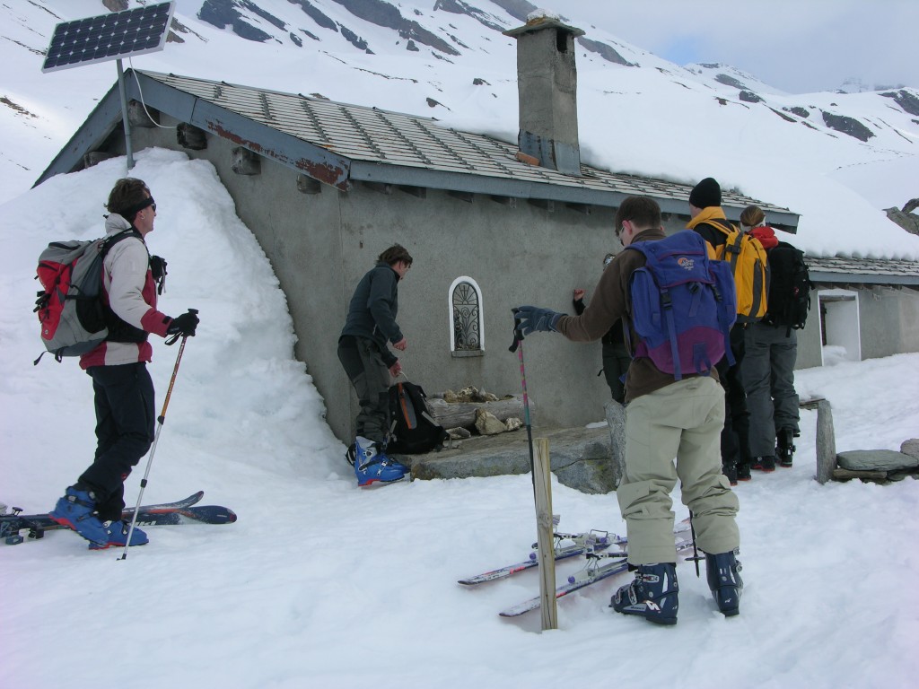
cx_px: 460
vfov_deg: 31.5
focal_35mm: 46
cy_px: 344
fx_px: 1221
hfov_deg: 41.2
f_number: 6.7
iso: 50
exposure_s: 1/214
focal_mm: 11.6
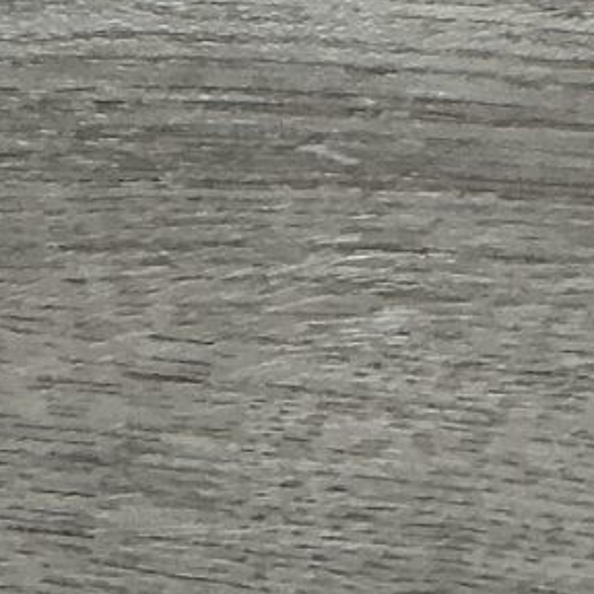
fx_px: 4426
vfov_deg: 6.5
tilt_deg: -83.7
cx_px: -617
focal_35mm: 228
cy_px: -1617
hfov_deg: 7.4
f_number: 1.8
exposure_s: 1/50
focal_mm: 3
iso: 50
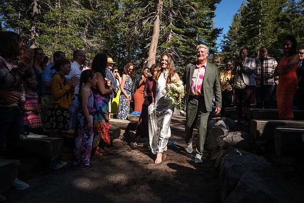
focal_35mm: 27
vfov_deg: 48.0
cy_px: 102
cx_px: 152
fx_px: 228
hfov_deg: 67.4
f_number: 1.6
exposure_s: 1/5800
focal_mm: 18
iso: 250
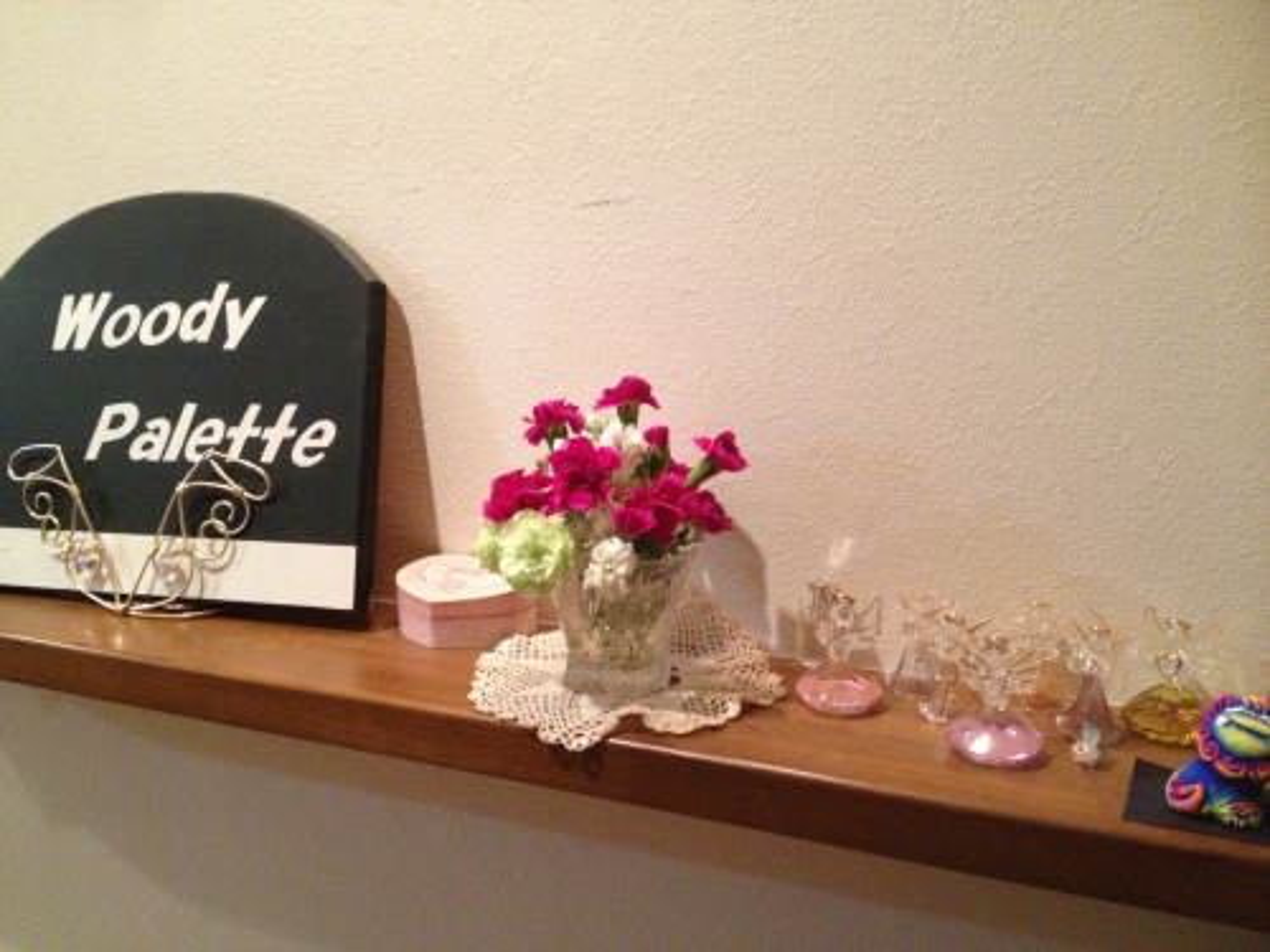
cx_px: 635
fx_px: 1284
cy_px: 476
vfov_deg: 40.7
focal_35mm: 35
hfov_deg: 52.6
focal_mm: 4.28
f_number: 2.4
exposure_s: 1/20
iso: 400
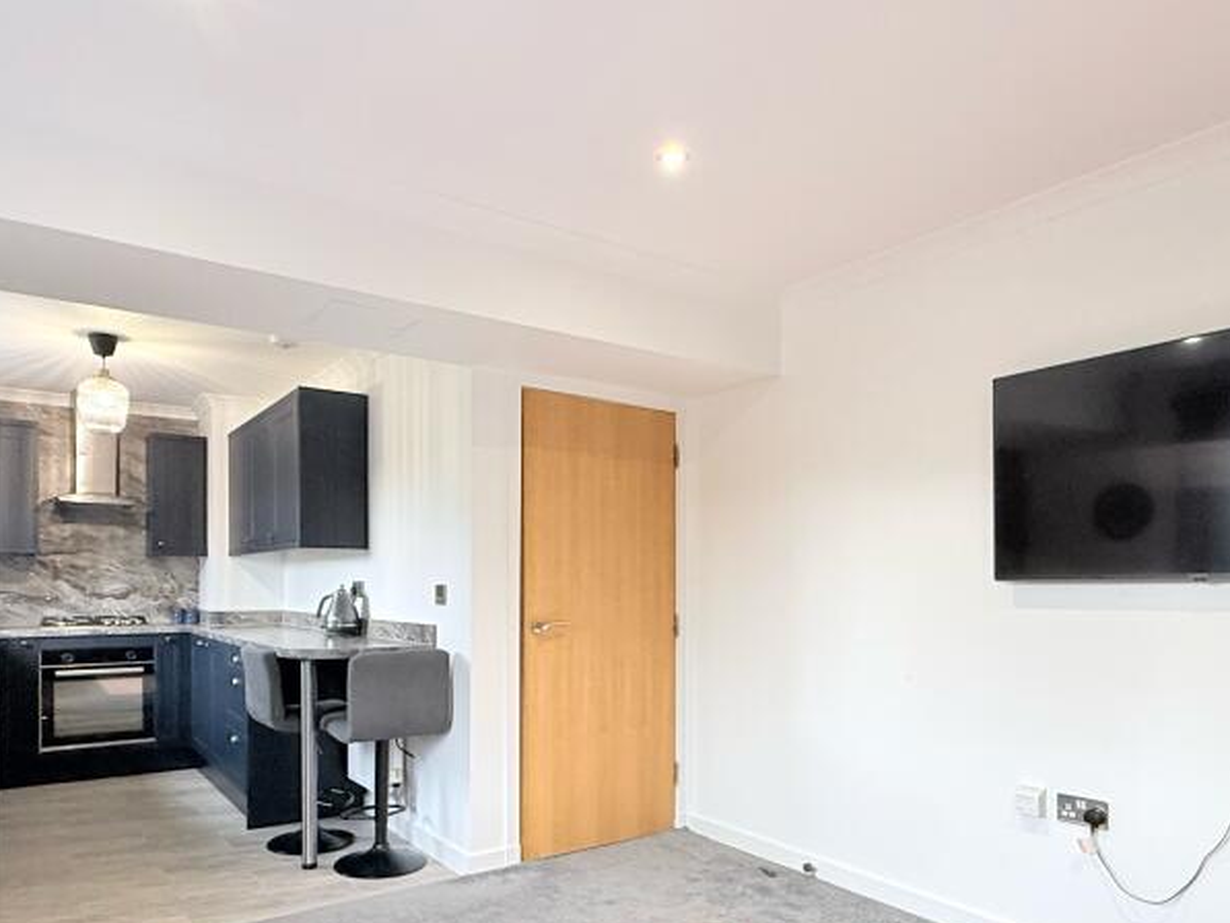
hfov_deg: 71.5
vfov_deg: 56.0
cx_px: 587
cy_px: 589
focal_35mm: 24
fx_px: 853
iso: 320
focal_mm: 2.22
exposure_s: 1/75
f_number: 2.2
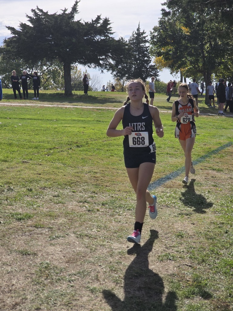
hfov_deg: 21.3
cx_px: 116
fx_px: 619
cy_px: 156
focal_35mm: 69
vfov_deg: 28.2
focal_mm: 7.9
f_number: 2.4
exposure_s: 1/3474
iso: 50
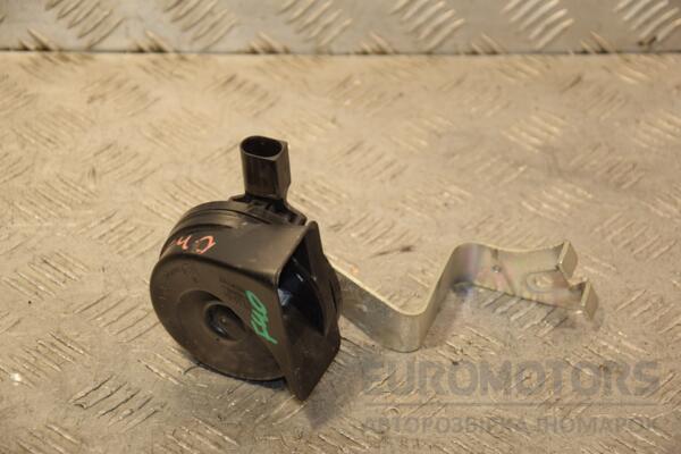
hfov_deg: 17.1
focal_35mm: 120
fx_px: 2270
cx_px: 340
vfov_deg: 11.4
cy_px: 227
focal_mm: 80
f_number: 5.3
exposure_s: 1/160
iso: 800
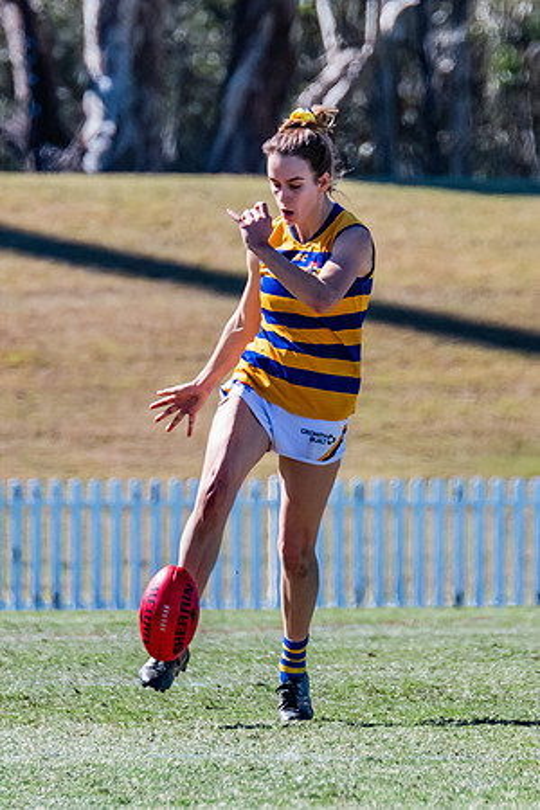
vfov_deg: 2.1
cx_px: 310
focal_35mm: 984
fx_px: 22137
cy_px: 430
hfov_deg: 1.4
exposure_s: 1/1600
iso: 800
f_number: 8
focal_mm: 420
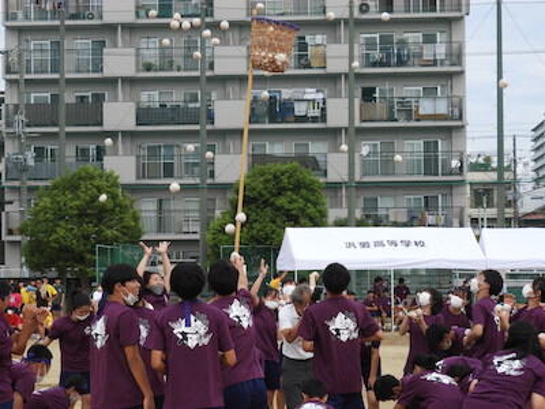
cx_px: 272
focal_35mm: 105
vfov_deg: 14.1
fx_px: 1653
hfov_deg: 18.7
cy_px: 204
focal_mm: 18.8
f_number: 4.8
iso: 100
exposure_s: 1/400
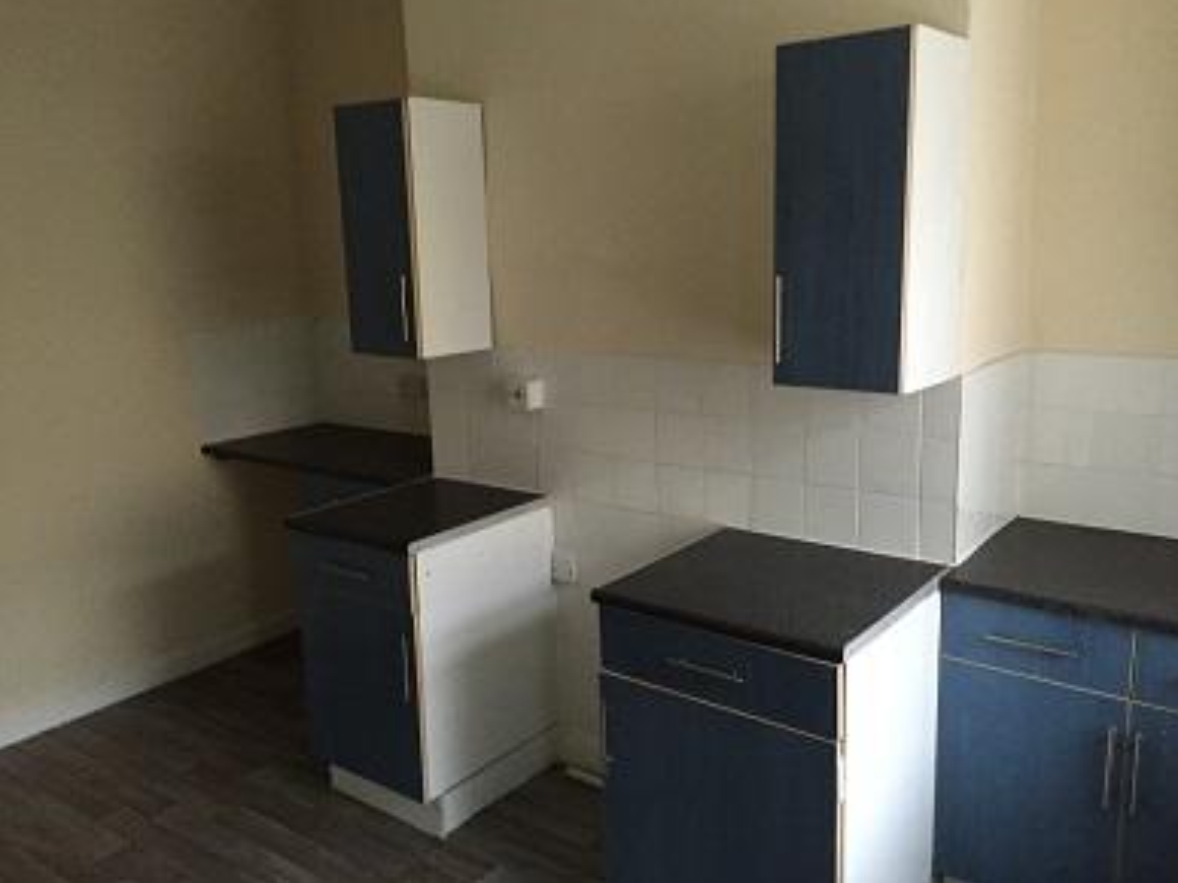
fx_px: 1021
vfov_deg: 46.8
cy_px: 432
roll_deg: +2.9
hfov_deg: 60.0
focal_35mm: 30
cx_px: 606
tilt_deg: -10.0
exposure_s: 1/25
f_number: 2.2
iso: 250
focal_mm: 4.15
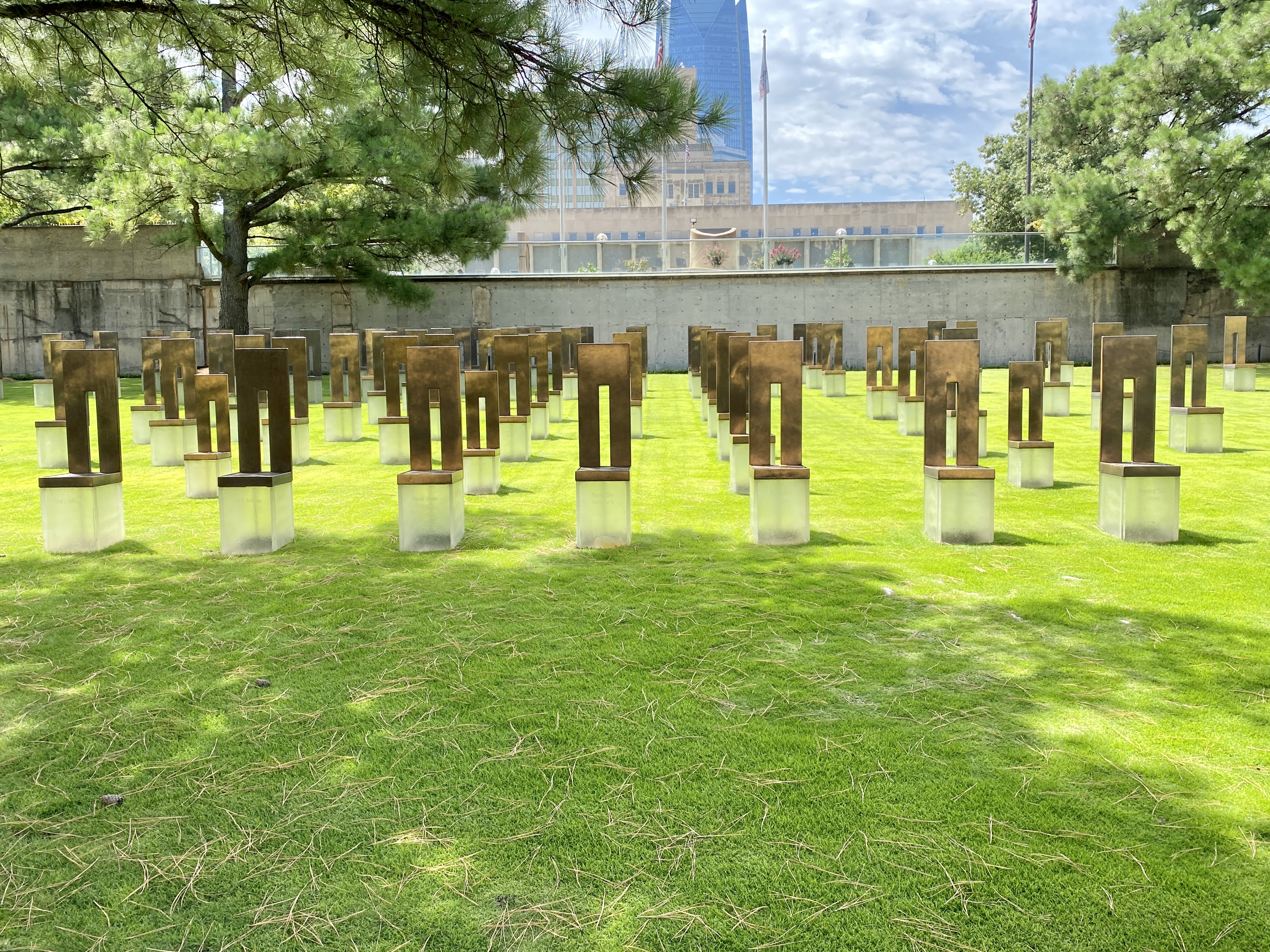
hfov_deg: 67.3
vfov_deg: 53.1
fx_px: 954
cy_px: 476
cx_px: 635
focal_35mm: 26
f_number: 1.8
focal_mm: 4.25
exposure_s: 1/998
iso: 32
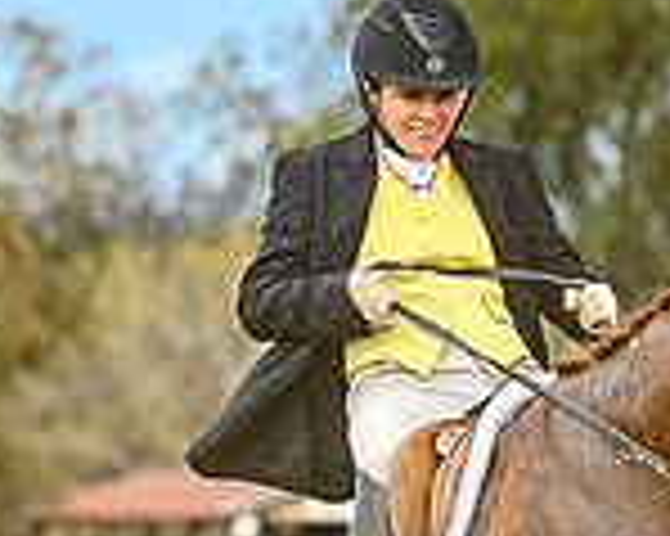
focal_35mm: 621
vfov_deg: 2.5
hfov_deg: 3.1
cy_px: 534
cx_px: 1069
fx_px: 12306
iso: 400
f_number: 3.5
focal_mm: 120
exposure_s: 1/1000
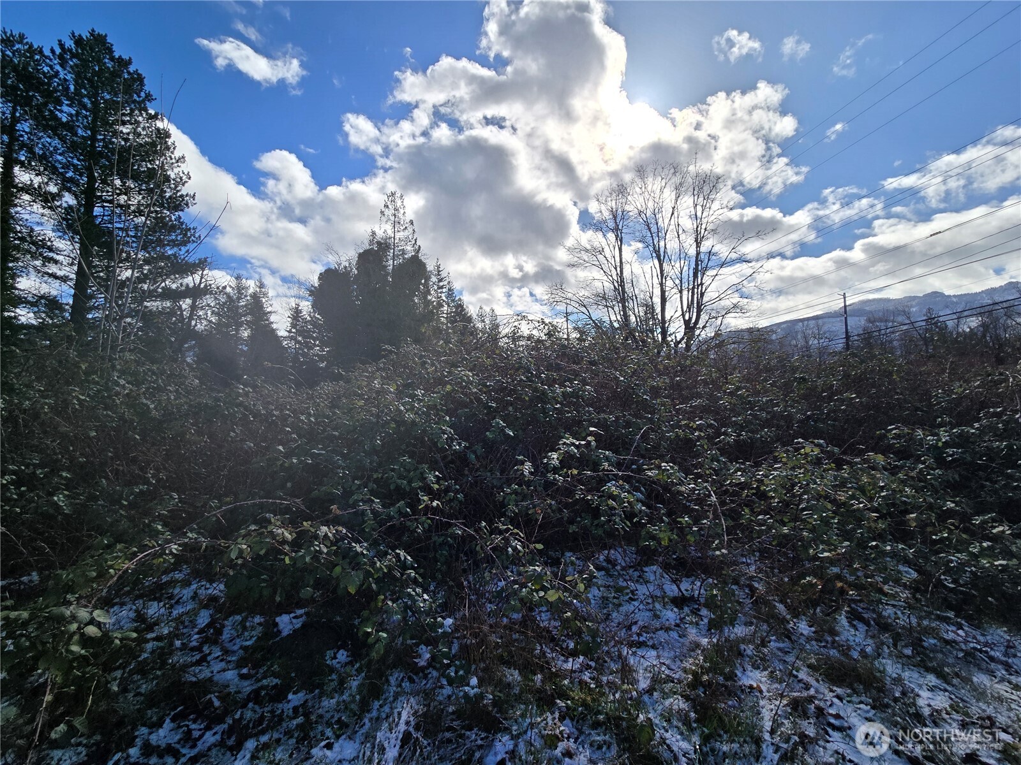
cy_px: 382
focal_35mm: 13
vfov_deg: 89.9
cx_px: 510
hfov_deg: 106.2
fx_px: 383
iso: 50
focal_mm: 2.2
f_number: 2.2
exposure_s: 1/3151
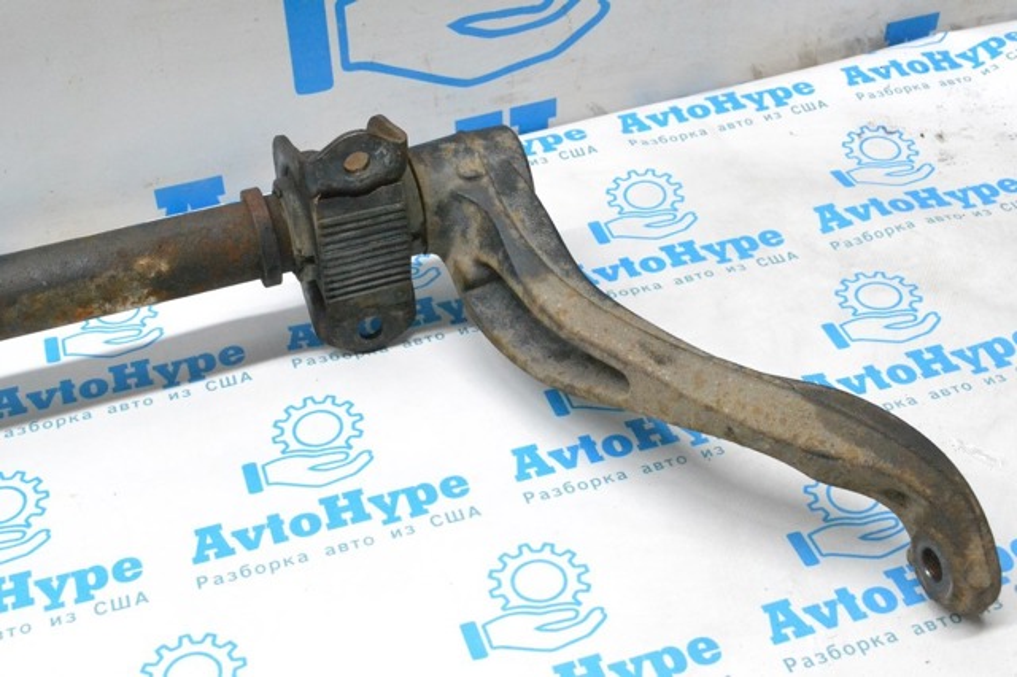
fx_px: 1482
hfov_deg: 37.9
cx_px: 508
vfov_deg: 25.7
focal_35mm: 52
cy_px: 338
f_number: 9
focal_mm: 35
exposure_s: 1/160
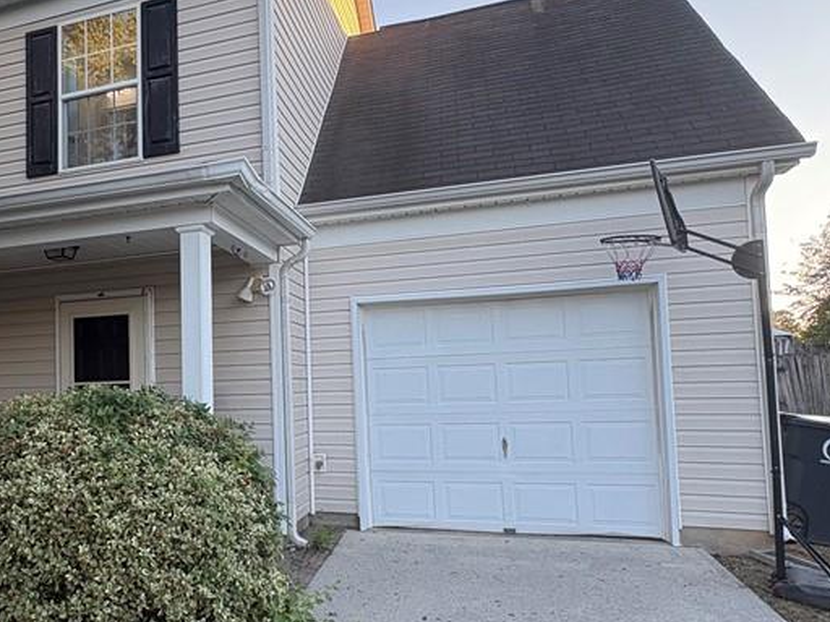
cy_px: 350
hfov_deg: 60.3
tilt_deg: +4.4
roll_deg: +0.8
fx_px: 671
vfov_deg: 49.6
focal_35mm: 28
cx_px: 217
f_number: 2.2
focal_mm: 2.22
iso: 40
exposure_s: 1/99
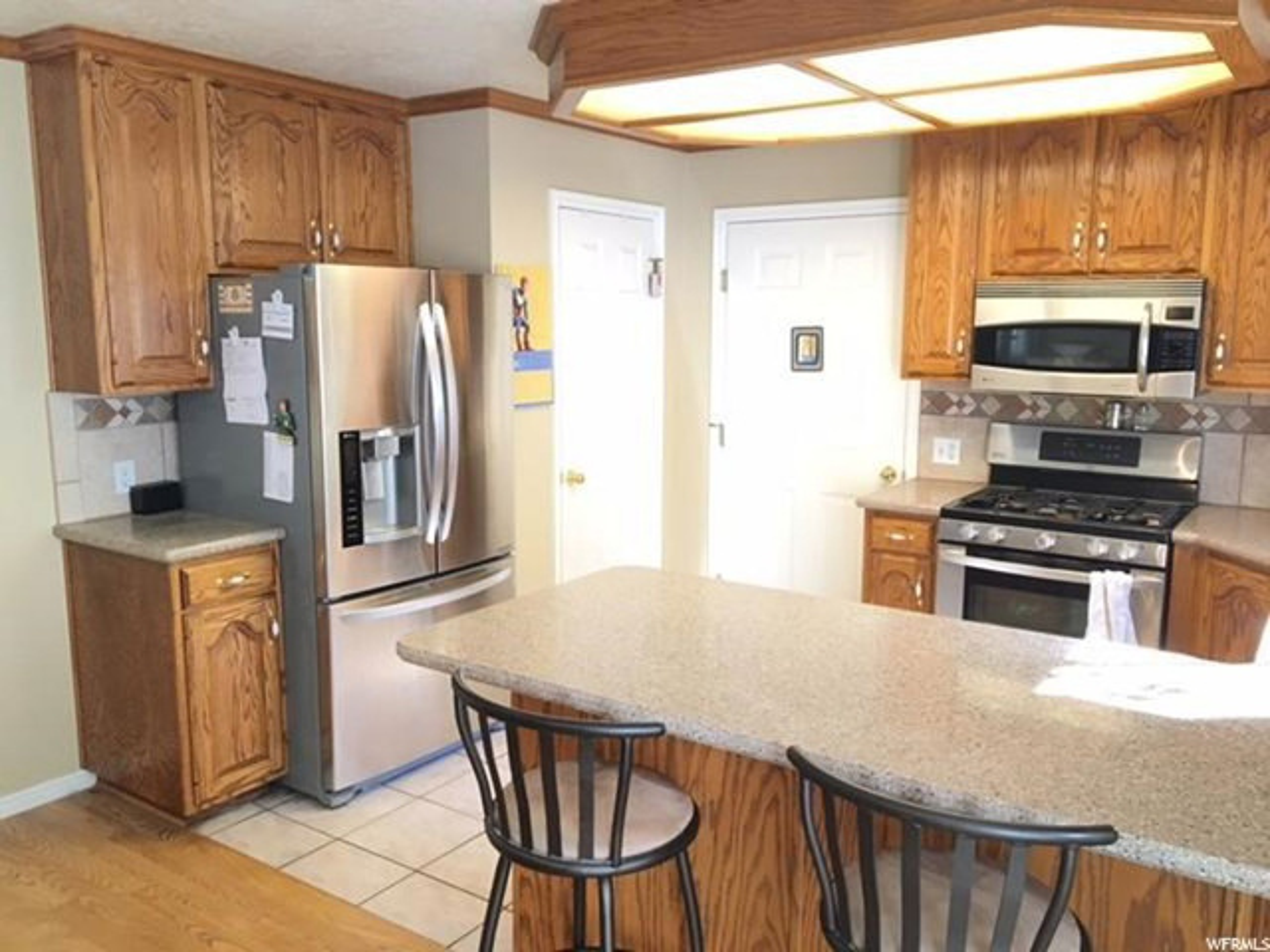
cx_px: 635
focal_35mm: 29
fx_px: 1064
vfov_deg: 48.2
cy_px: 476
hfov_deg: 61.7
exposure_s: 1/30
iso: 125
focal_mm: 4.15
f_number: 2.2
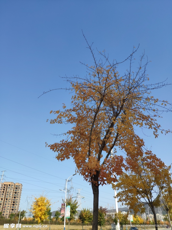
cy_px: 115
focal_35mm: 21
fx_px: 139
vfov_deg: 79.0
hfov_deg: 63.4
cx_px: 86
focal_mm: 4.22
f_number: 1.8
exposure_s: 1/1392
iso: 100
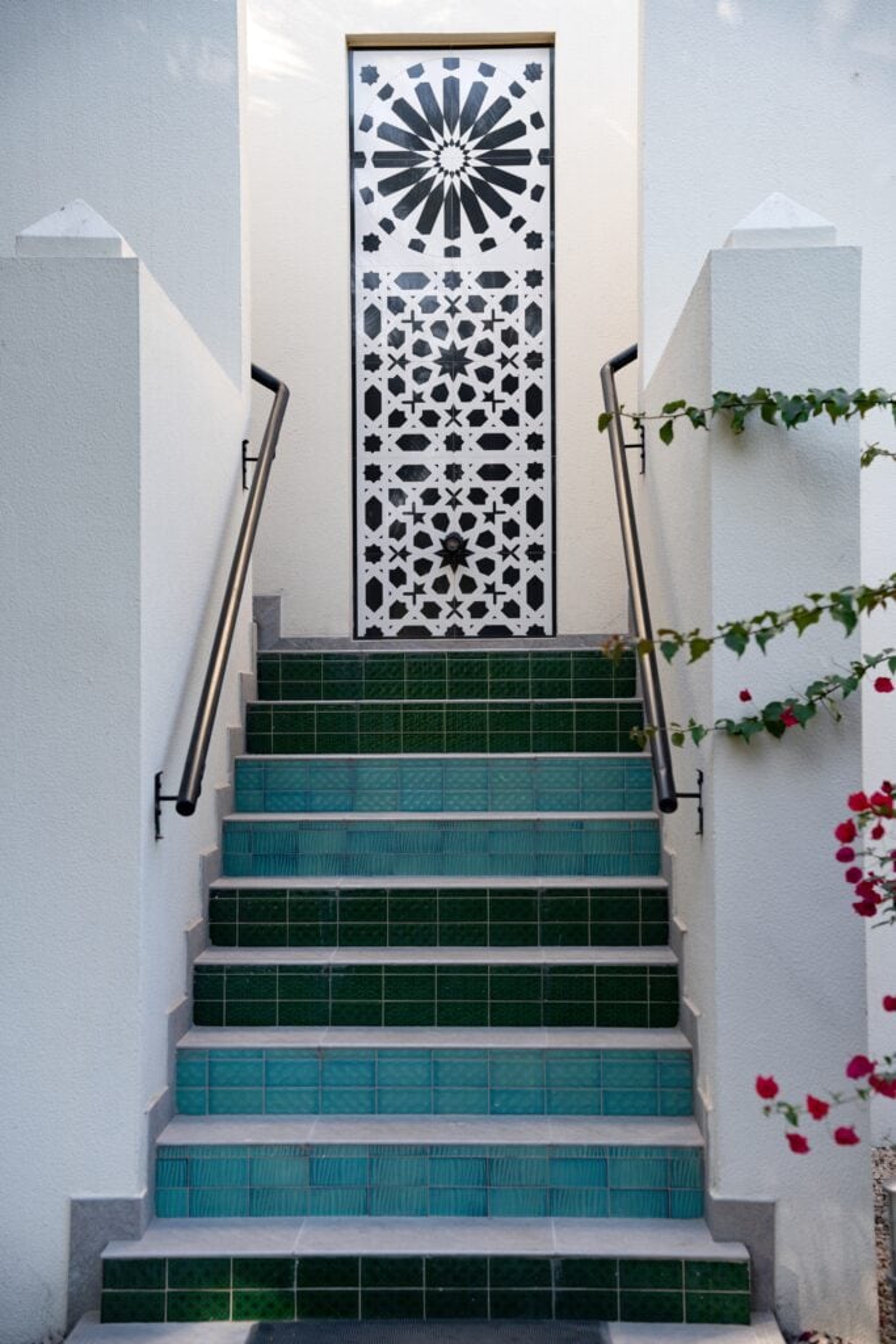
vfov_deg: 39.7
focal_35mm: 50
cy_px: 672
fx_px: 1862
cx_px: 448
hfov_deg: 27.1
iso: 250
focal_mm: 49.9
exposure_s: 1/400
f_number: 4.5
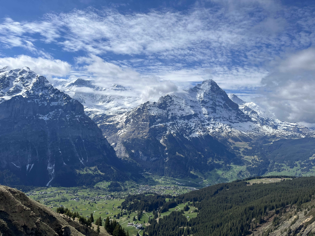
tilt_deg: +0.3
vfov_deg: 53.1
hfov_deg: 67.3
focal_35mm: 26
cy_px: 118
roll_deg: -3.7
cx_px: 158
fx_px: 237
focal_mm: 5.1
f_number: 1.6
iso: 50
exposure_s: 1/7874
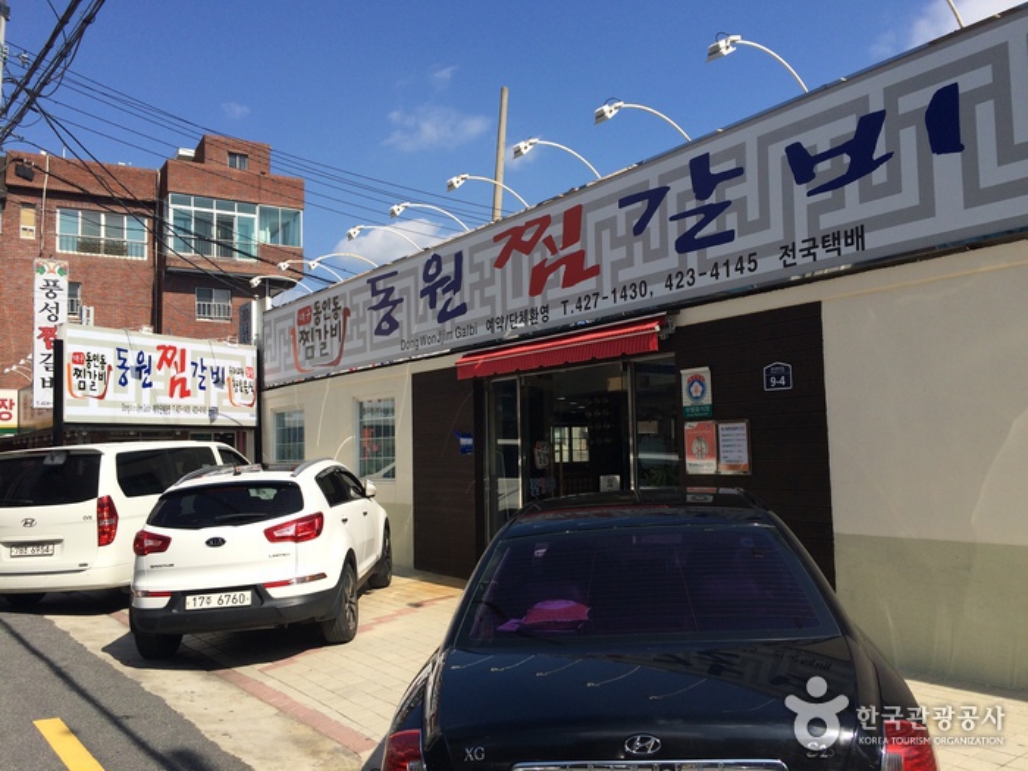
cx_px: 514
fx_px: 861
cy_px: 386
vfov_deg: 48.2
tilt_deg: +3.7
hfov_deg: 61.7
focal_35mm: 29
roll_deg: +1.0
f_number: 2.2
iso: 32
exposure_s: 1/2415
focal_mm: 4.15
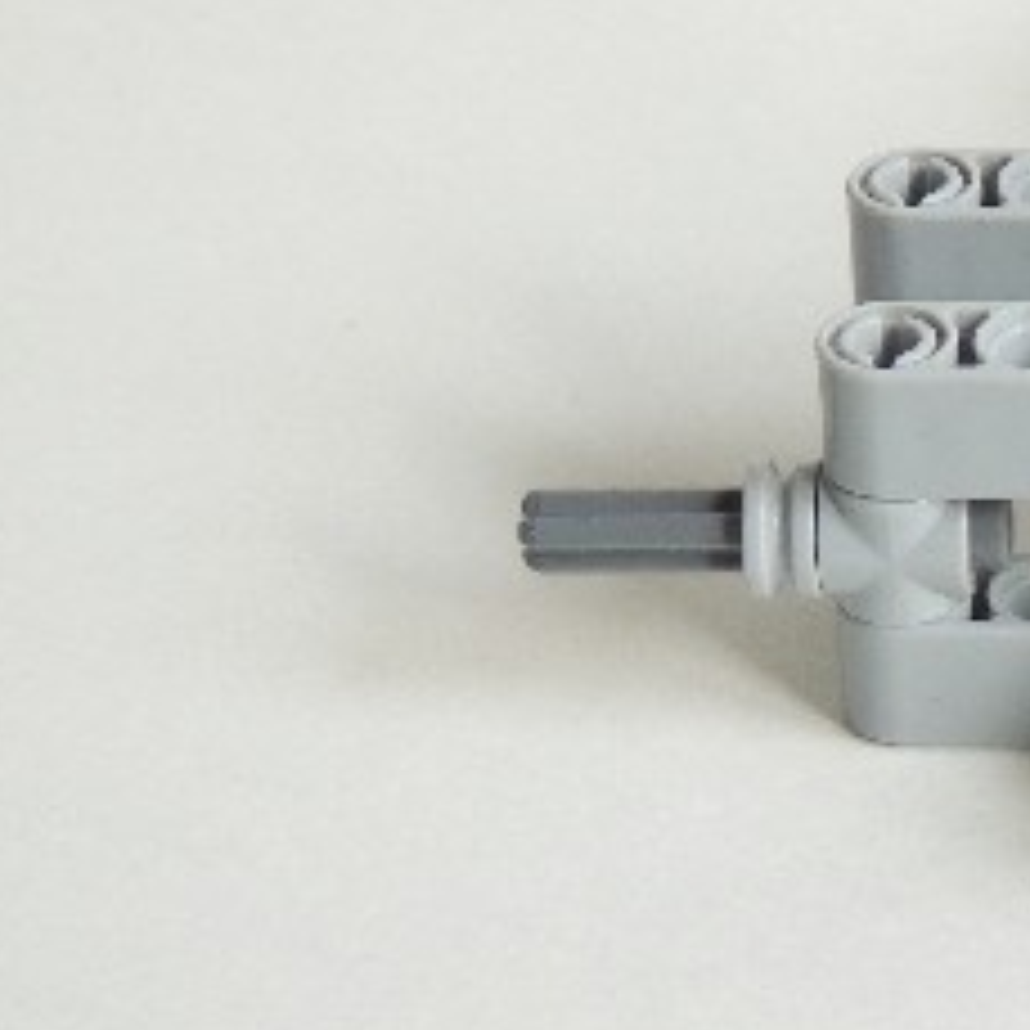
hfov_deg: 11.2
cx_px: 1696
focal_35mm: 148
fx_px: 4982
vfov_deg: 11.8
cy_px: 643
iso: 100
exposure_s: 1/25
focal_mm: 8.5
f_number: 3.2
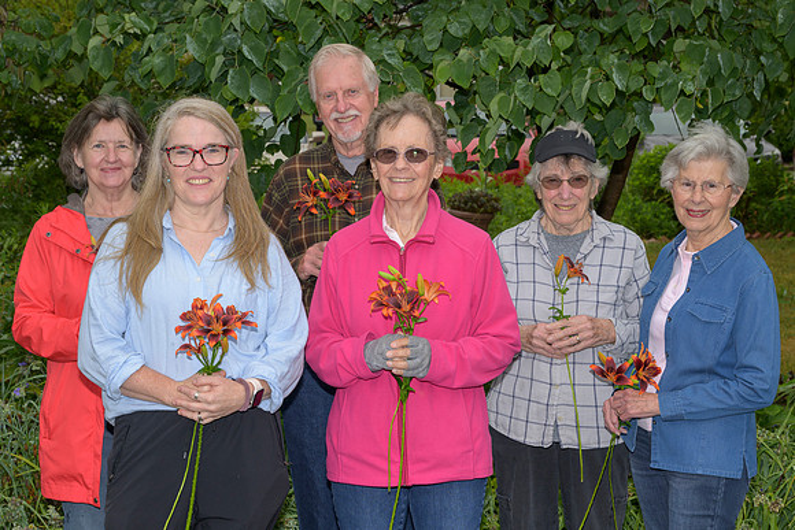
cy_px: 291
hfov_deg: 30.2
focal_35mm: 67
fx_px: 1471
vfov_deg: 20.4
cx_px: 354
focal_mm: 51
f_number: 8
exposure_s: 1/250
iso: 250
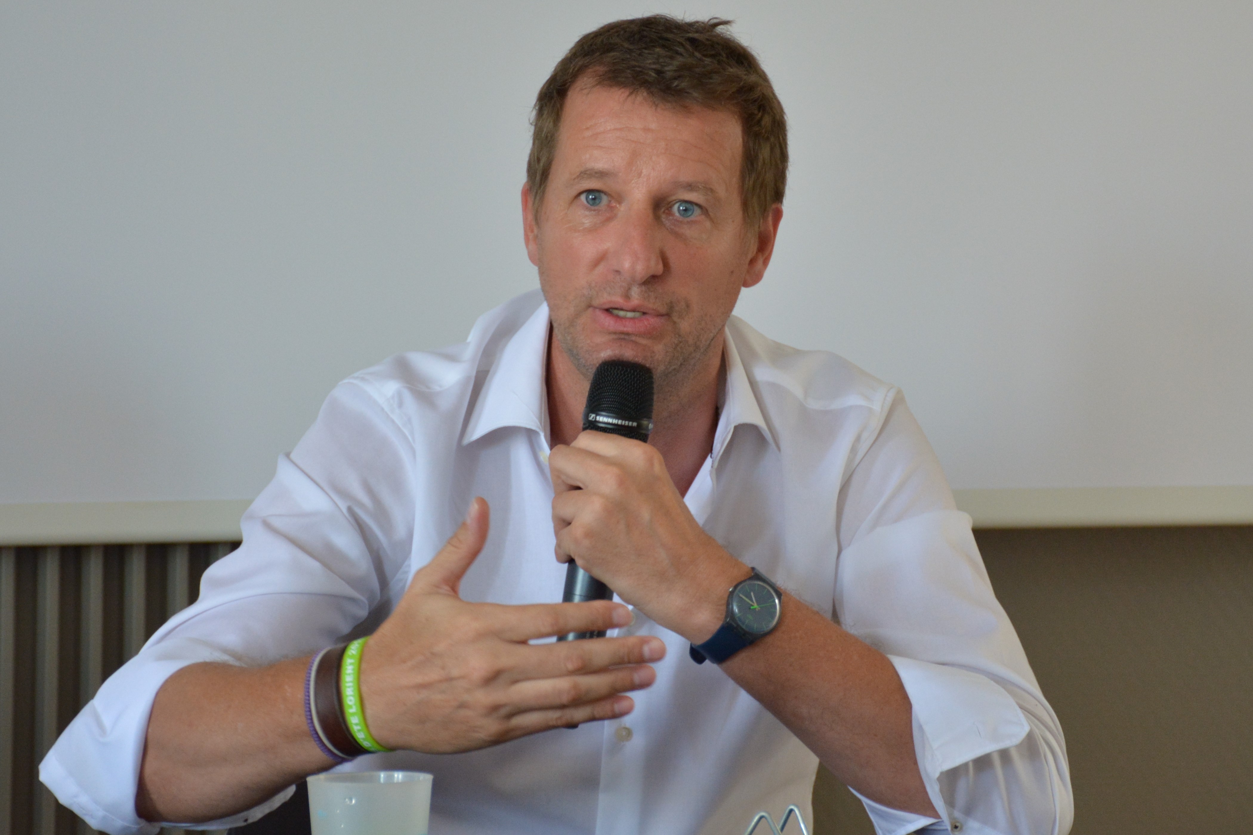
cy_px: 418
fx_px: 3445
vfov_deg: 13.8
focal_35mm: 99
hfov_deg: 20.6
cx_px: 626
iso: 800
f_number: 5
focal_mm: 66
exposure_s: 1/40
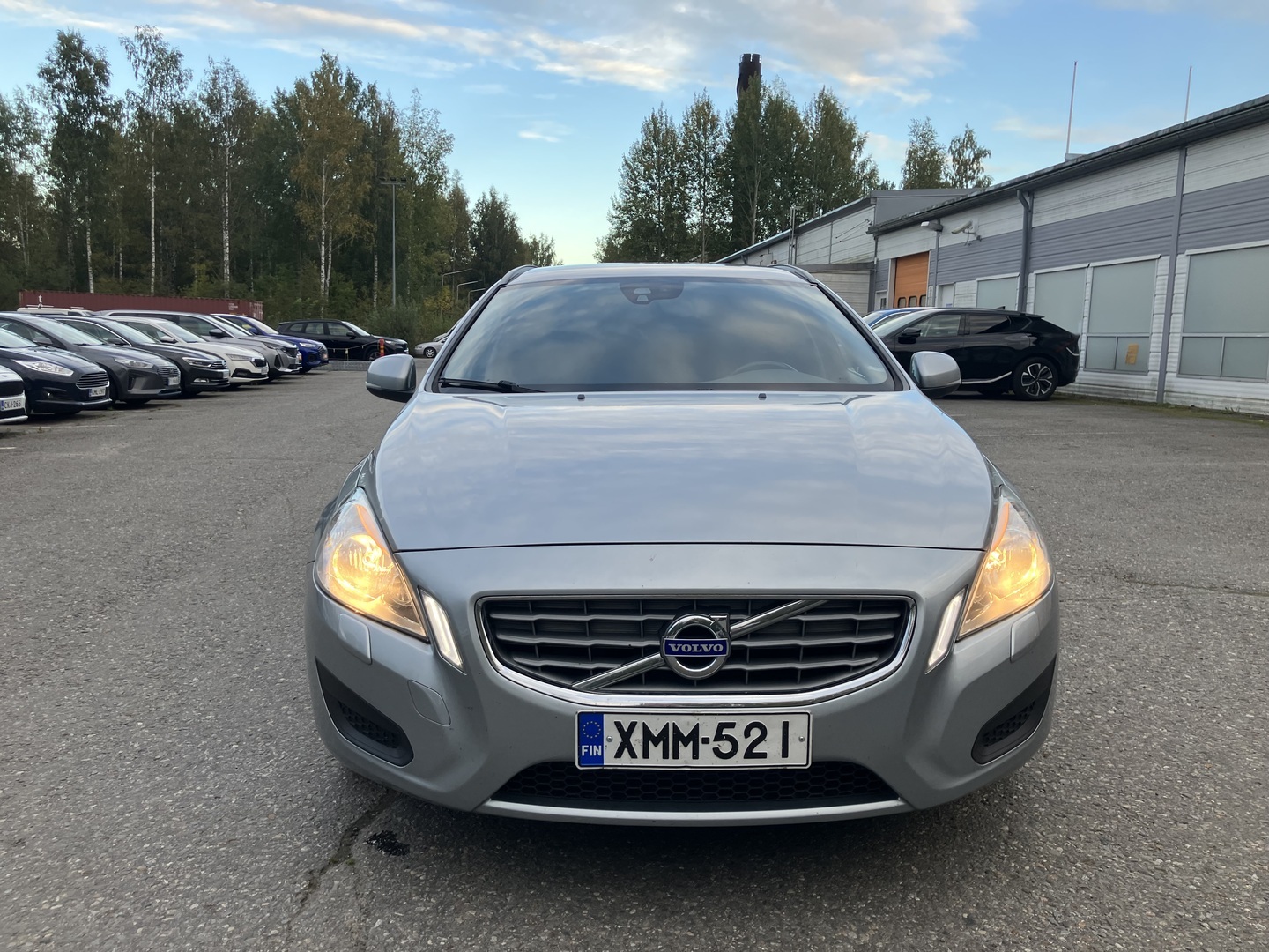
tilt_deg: -5.1
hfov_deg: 63.4
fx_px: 1026
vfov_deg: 49.7
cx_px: 634
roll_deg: -2.6
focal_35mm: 28
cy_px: 476
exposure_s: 1/109
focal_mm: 3.99
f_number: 1.8
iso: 25
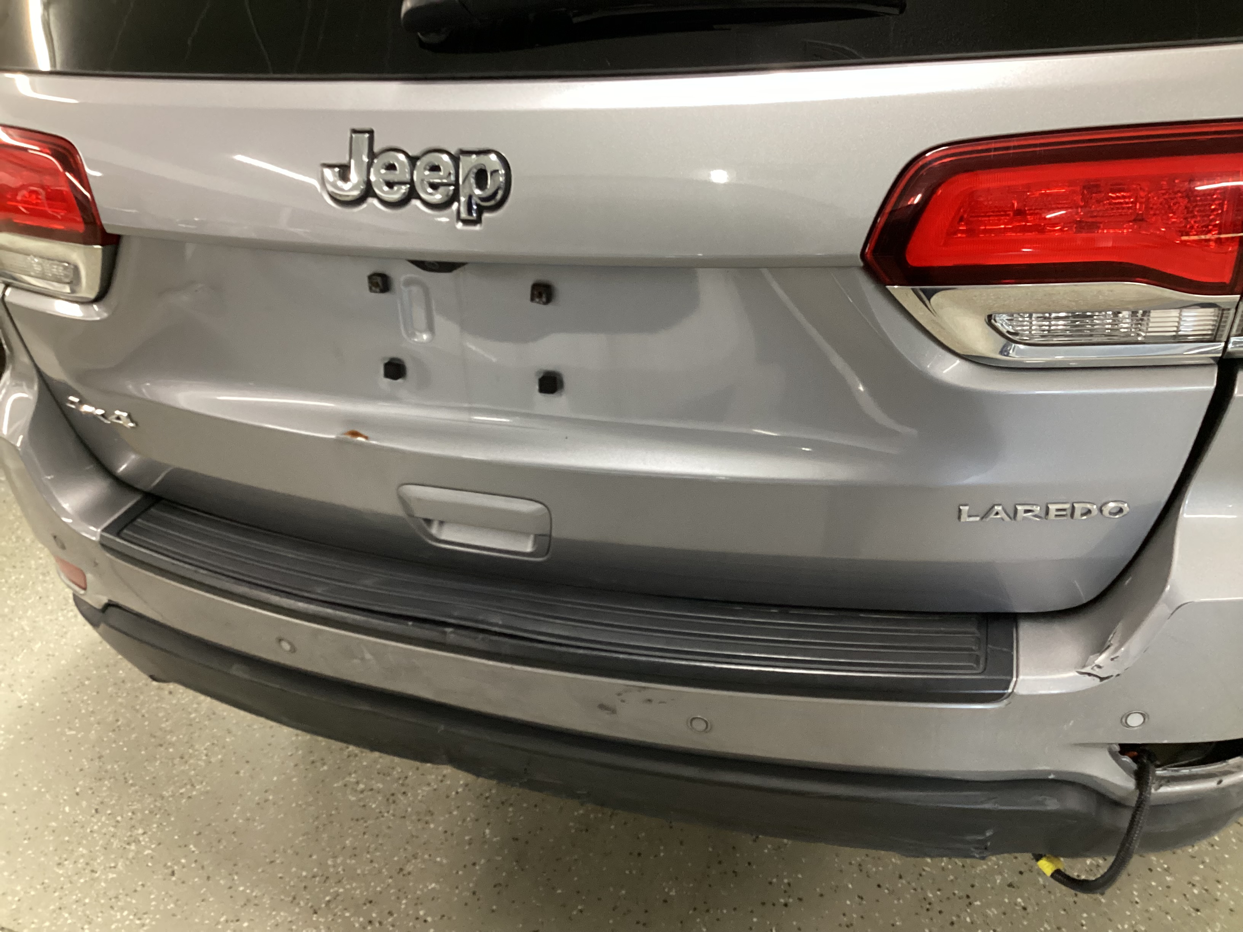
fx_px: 1113
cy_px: 466
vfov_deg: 45.4
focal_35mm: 31
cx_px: 622
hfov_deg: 58.4
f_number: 2.4
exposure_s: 1/33
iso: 320
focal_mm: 3.3
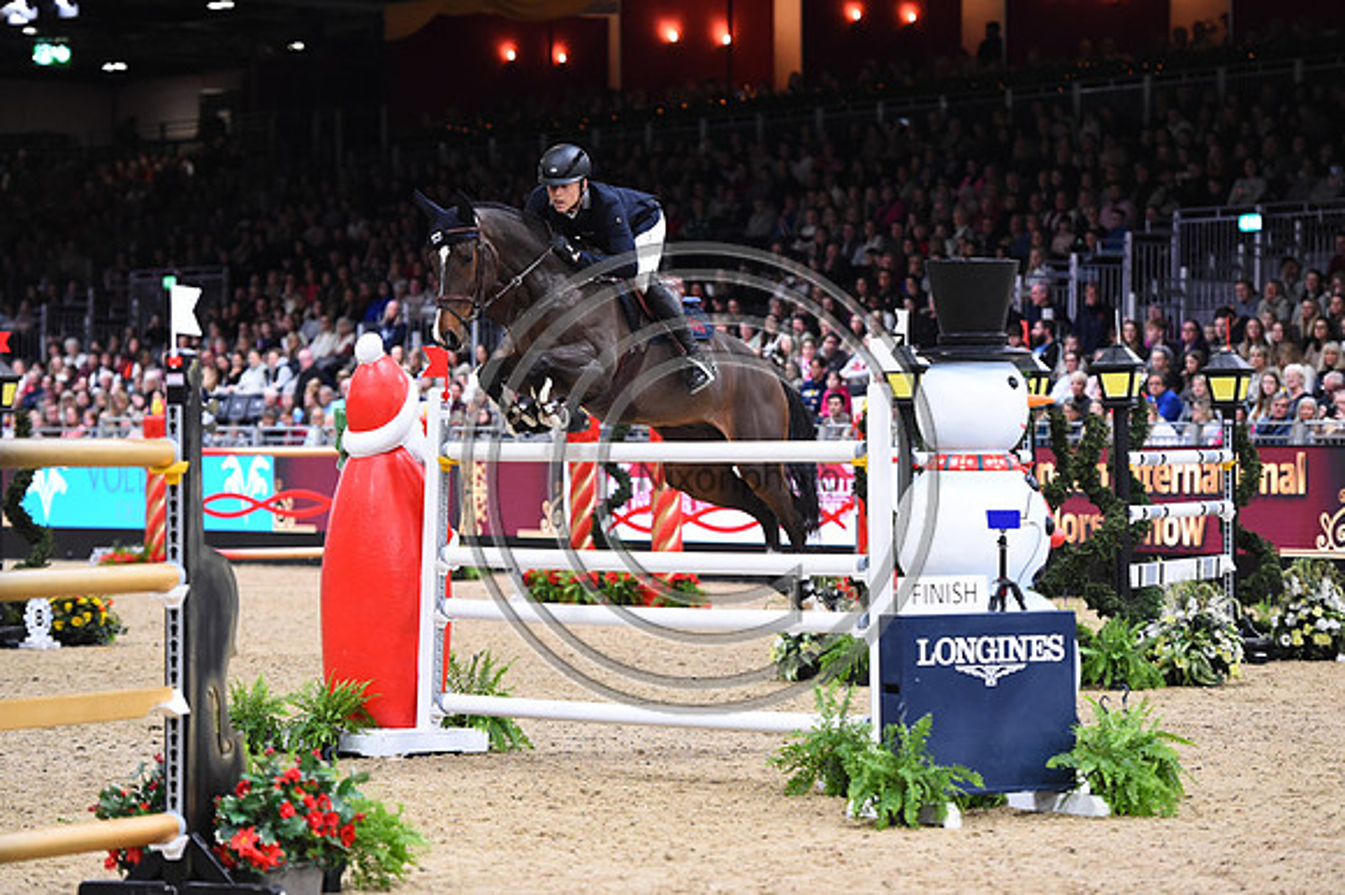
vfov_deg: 9.8
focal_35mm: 140
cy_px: 448
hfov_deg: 14.7
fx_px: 5227
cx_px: 672
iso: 5000
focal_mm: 140
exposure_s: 1/800
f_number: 3.5
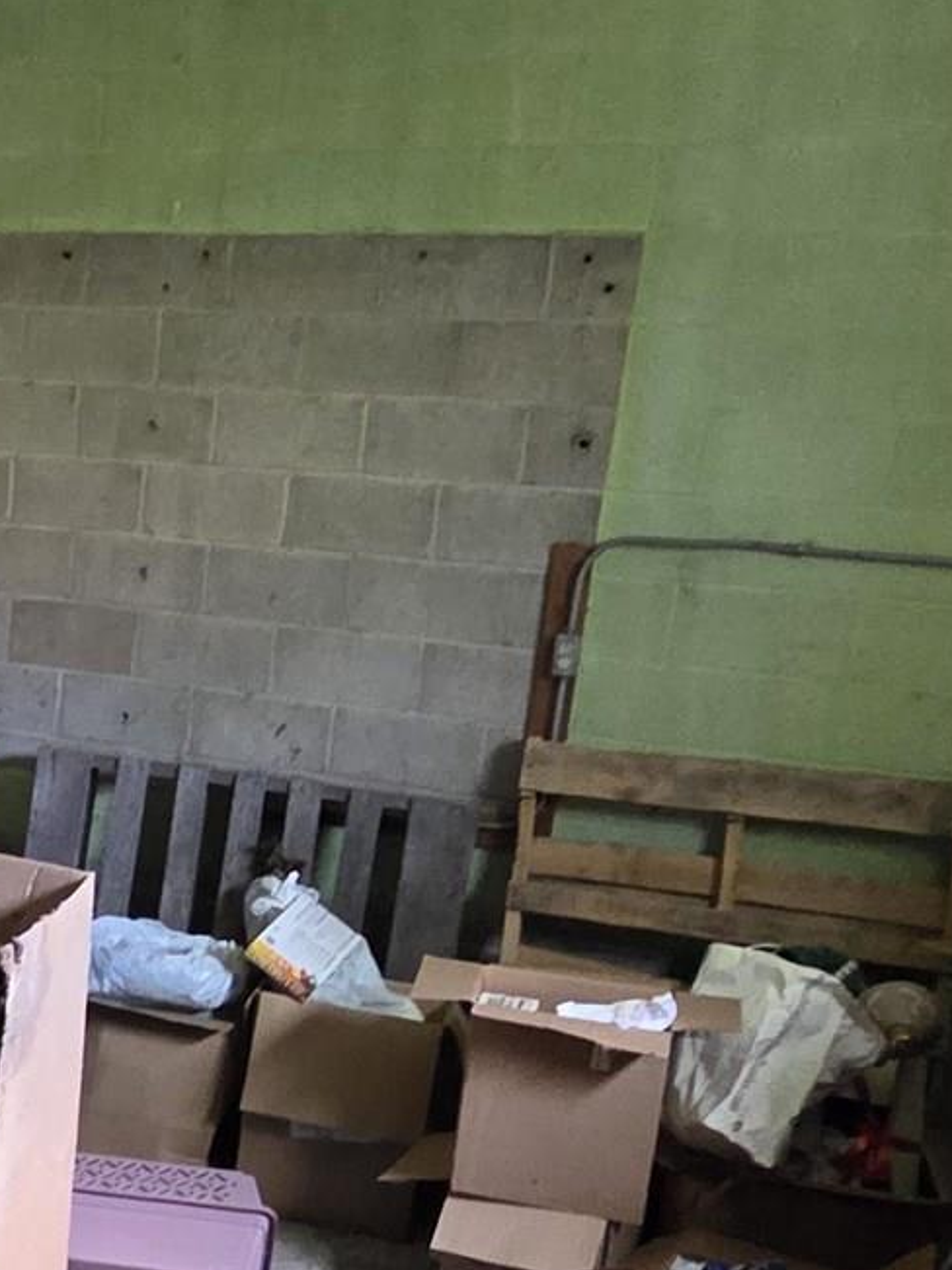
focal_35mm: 46
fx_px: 1687
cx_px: -181
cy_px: 927
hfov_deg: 27.8
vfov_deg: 40.3
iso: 1600
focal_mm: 2.2
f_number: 2.2
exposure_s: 1/60
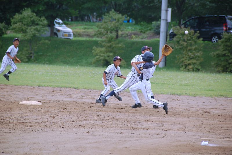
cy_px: 78
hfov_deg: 8.1
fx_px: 1642
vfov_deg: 5.4
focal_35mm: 255
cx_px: 116
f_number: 5.6
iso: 400
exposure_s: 1/800
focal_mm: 170
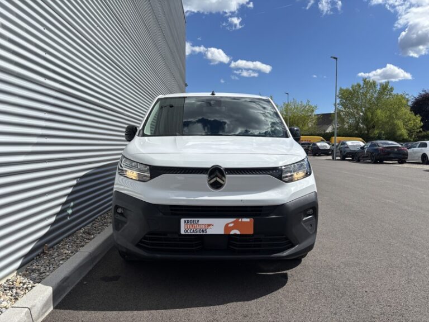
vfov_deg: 53.1
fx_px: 322
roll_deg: +0.2
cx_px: 214
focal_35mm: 26
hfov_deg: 67.3
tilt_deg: -3.7
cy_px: 161
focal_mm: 5.96
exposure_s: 1/5076
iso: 50
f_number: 1.6
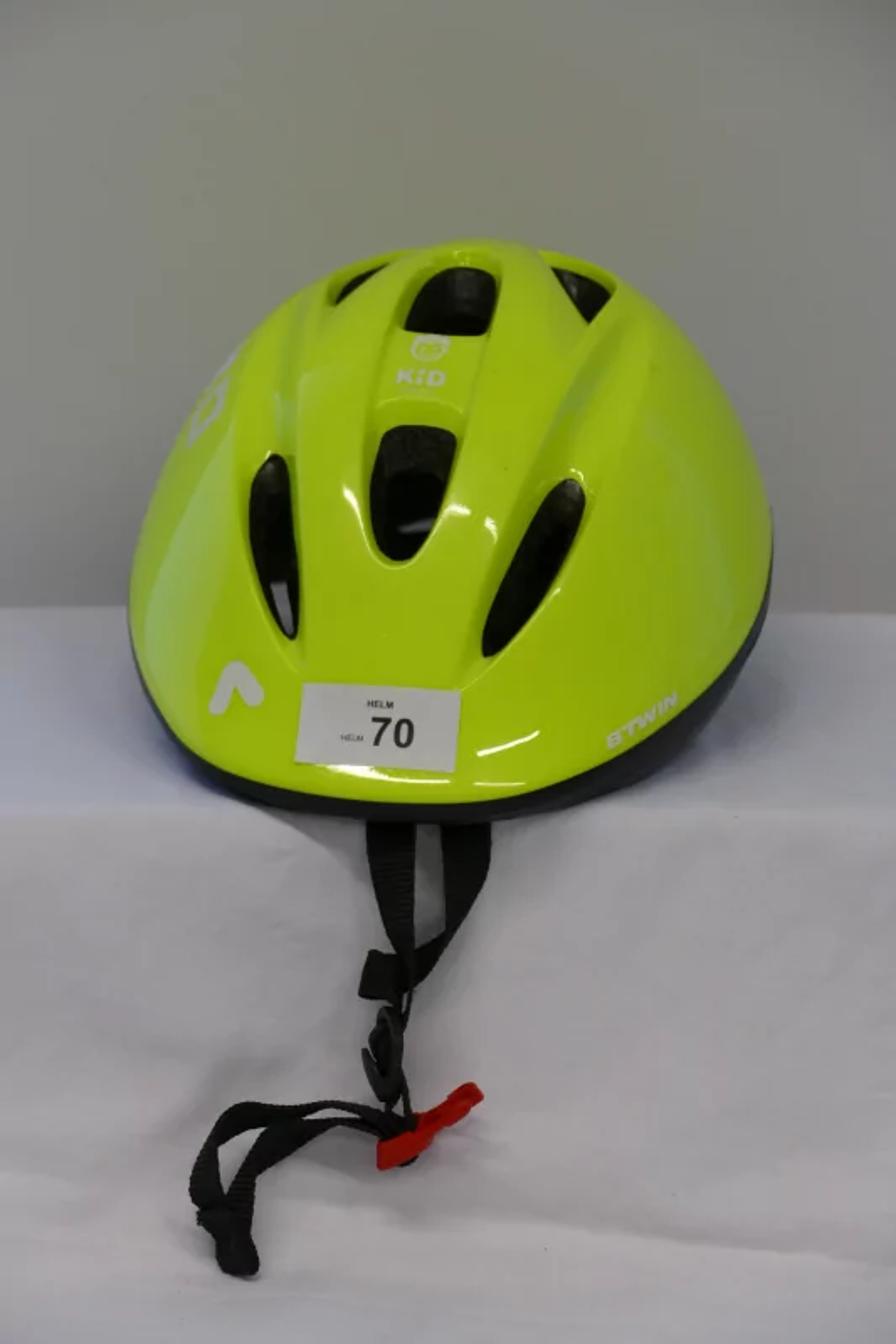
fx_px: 5378
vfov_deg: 14.3
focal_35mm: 144
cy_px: 672
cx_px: 448
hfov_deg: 9.5
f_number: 3.9
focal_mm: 52.4
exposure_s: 1/80
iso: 400
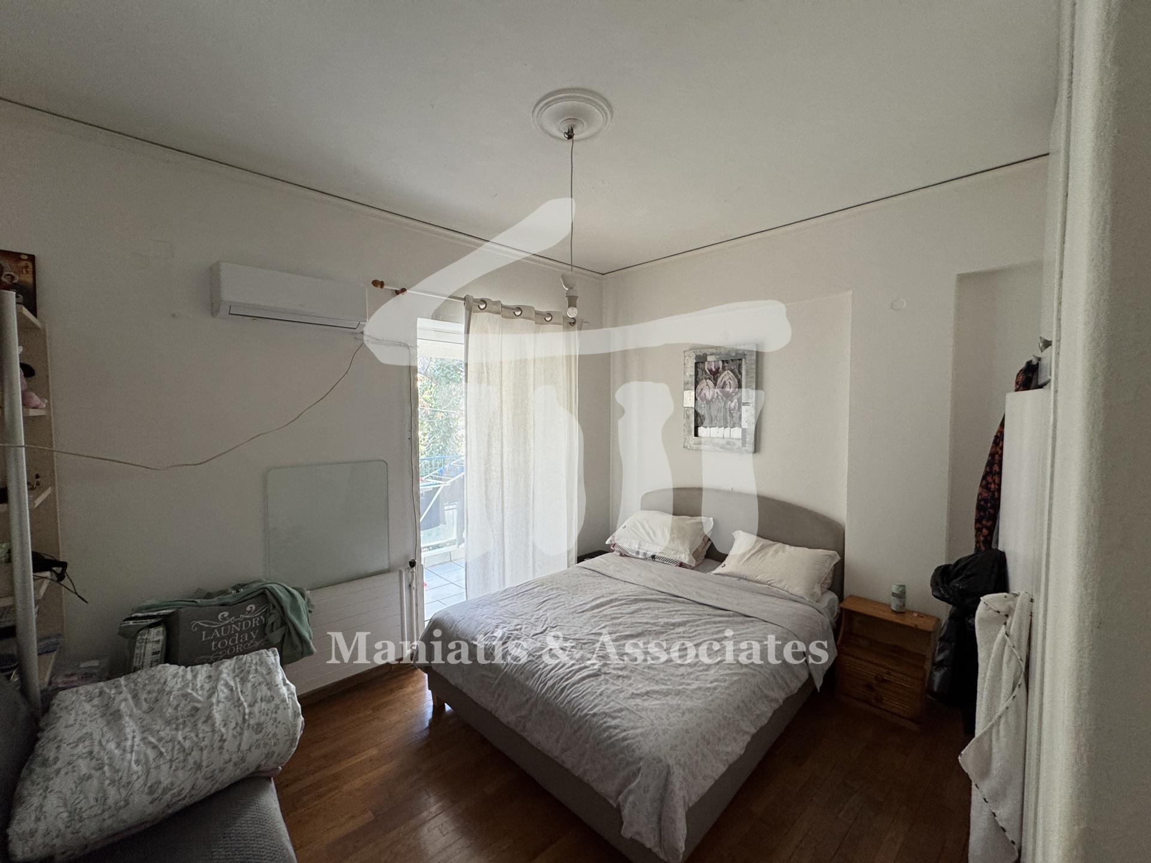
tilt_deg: -3.5
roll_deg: +0.3
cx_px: 576
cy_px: 432
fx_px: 466
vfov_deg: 85.7
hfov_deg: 102.1
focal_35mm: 14
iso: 160
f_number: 2.2
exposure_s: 1/100
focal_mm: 2.22
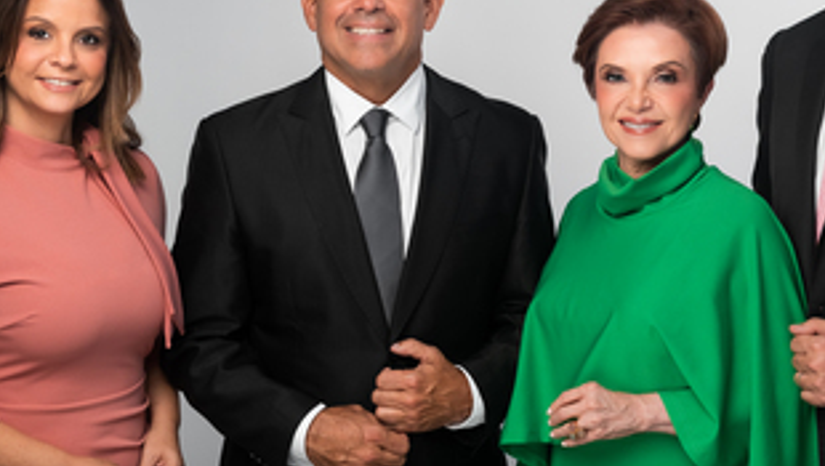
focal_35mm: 81
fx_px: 1773
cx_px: 500
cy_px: 154
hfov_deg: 26.1
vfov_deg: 14.9
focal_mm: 50
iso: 400
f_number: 4
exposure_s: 1/160
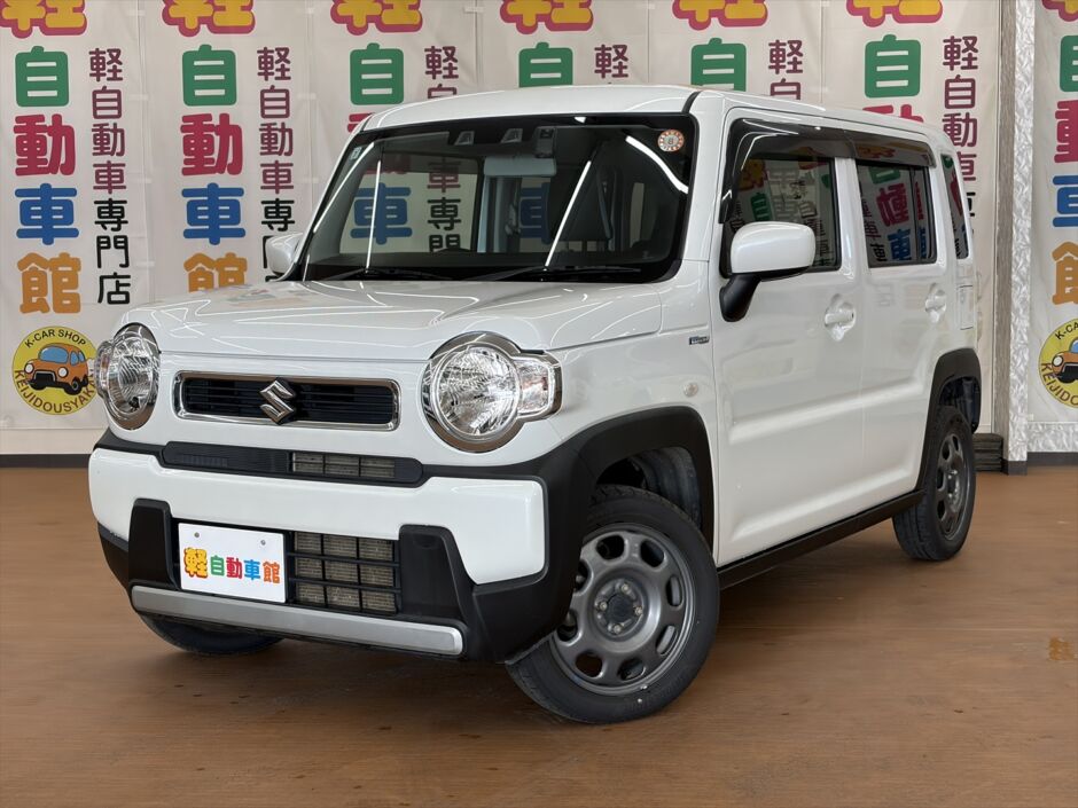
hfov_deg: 36.8
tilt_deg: -4.5
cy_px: 404
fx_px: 1619
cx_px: 539
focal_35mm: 52
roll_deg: +1.1
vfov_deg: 28.0
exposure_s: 1/125
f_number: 1.6
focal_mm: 5.96
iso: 25
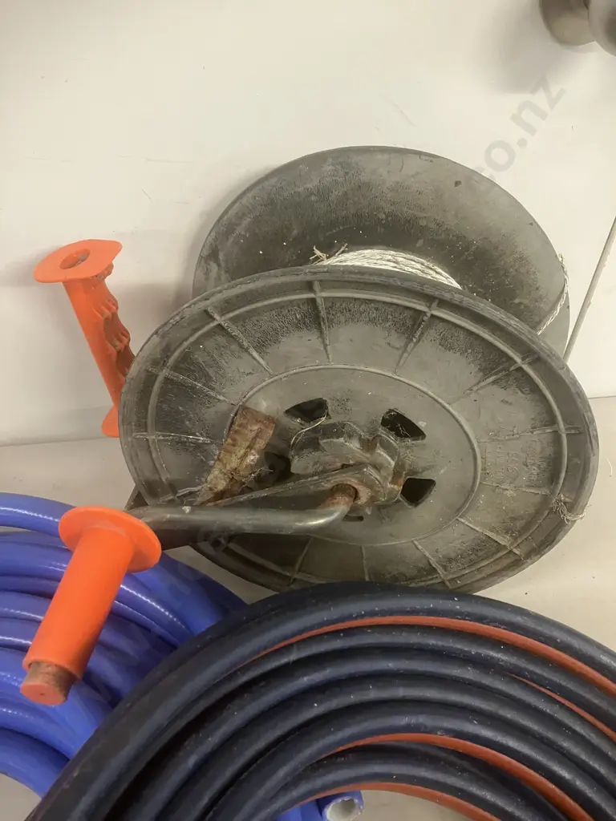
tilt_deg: -40.4
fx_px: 664
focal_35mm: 28
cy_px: 410
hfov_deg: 49.7
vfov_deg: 63.4
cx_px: 308
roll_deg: -5.4
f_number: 1.8
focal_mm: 3.99
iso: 250
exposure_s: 1/50
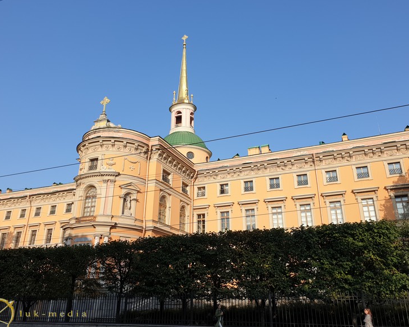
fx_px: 339
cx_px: 211
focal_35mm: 28
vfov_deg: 51.5
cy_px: 159
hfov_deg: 62.2
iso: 50
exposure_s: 1/1239
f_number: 2.4
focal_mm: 4.3
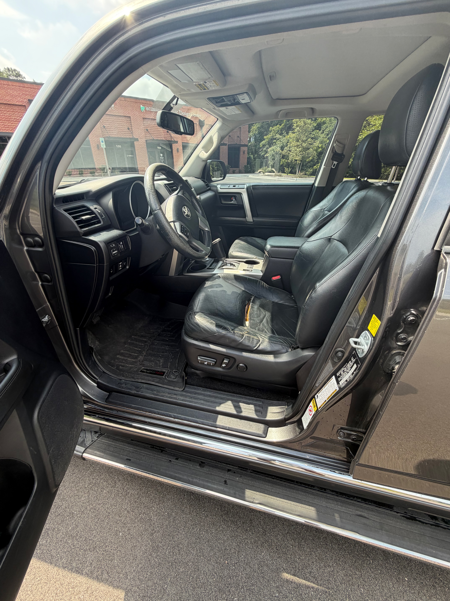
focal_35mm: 14
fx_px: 243
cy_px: 300
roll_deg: +0.7
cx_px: 225
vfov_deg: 102.1
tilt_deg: -28.4
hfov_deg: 85.7
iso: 40
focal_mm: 2.22
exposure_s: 1/187
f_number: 2.2
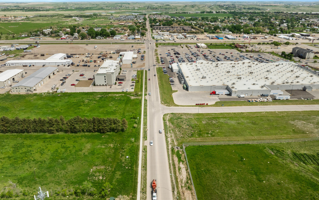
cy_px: 97
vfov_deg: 47.6
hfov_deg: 70.4
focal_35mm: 26
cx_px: 157
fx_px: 226
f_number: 6.3
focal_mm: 12.29
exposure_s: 1/400
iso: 200
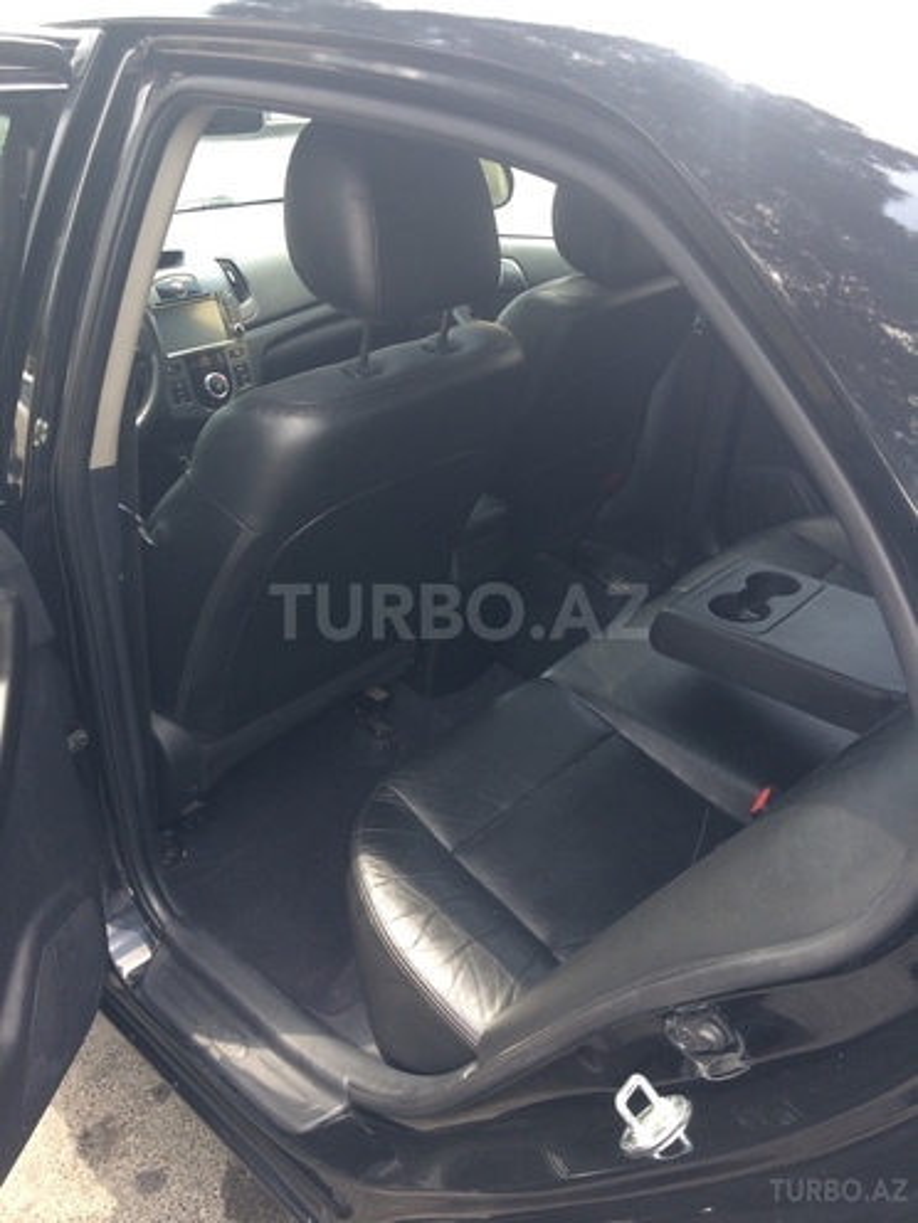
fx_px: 1025
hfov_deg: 48.2
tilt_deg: -29.5
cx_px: 459
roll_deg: +3.4
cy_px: 612
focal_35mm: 29
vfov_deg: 61.7
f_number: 2.2
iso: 40
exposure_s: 1/100
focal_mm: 4.15
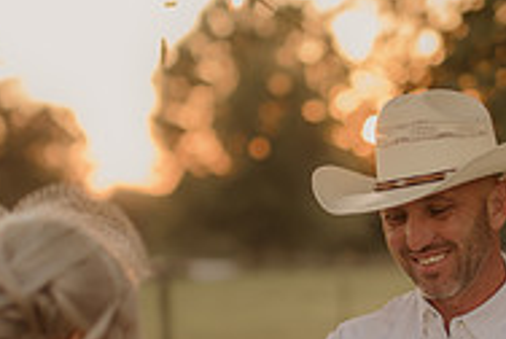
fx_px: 2168
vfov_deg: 8.9
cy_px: 305
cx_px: 328
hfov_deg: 13.3
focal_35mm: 154
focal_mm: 50
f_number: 2.8
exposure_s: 1/400
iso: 200
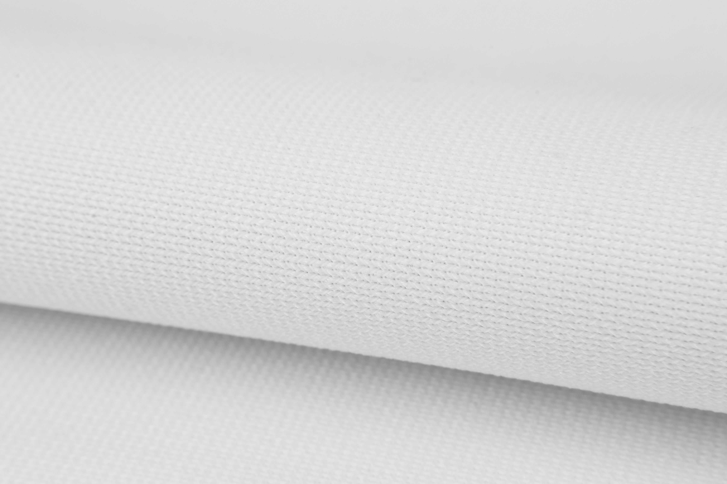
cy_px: 242
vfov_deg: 23.8
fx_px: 1151
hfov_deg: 35.1
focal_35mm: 57
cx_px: 364
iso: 100
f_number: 20
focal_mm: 38
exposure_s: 1/5
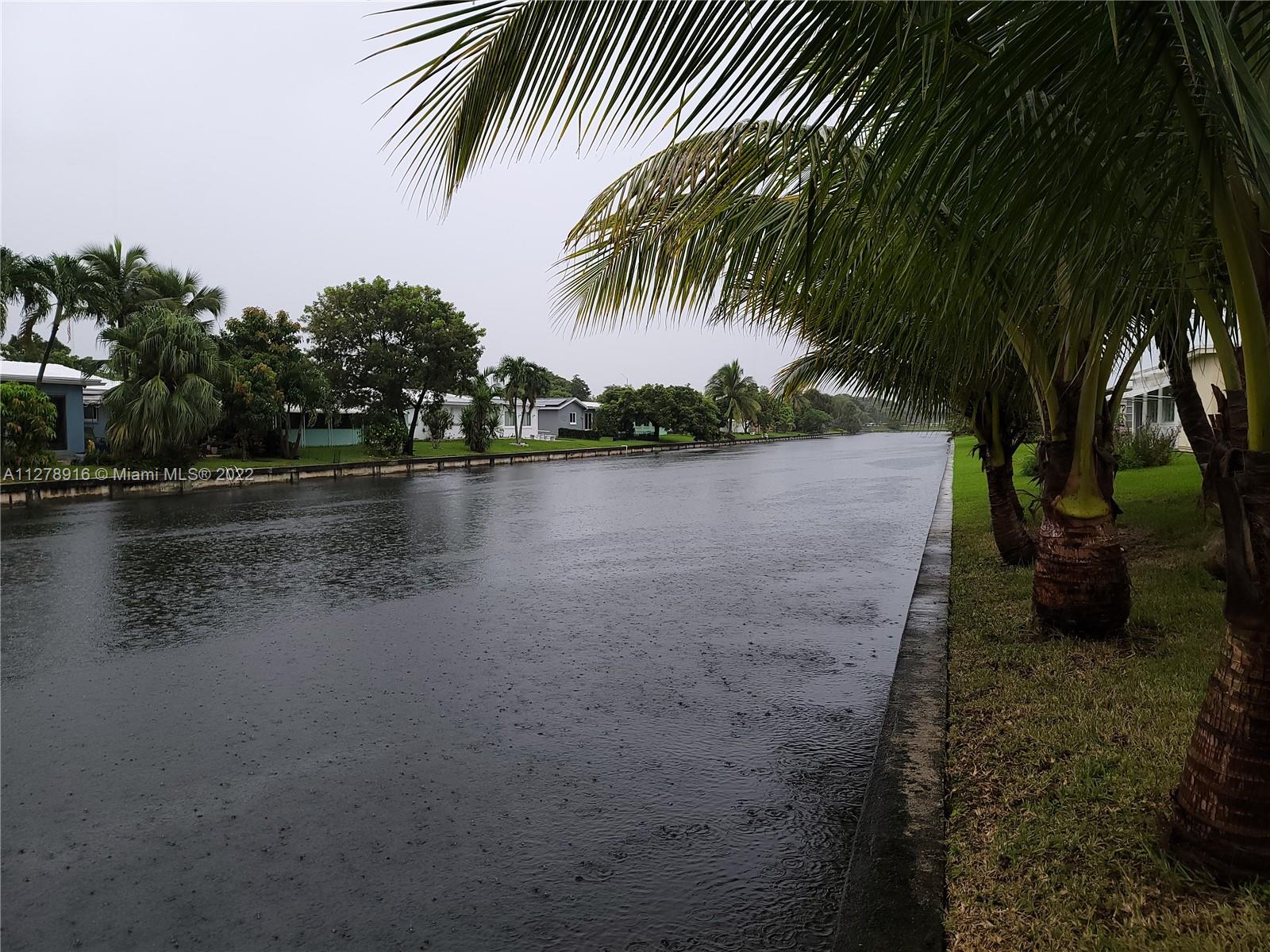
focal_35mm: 25
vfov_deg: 54.9
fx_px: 917
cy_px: 476
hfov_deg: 69.4
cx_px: 635
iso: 32
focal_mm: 7
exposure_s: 1/60
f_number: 1.8
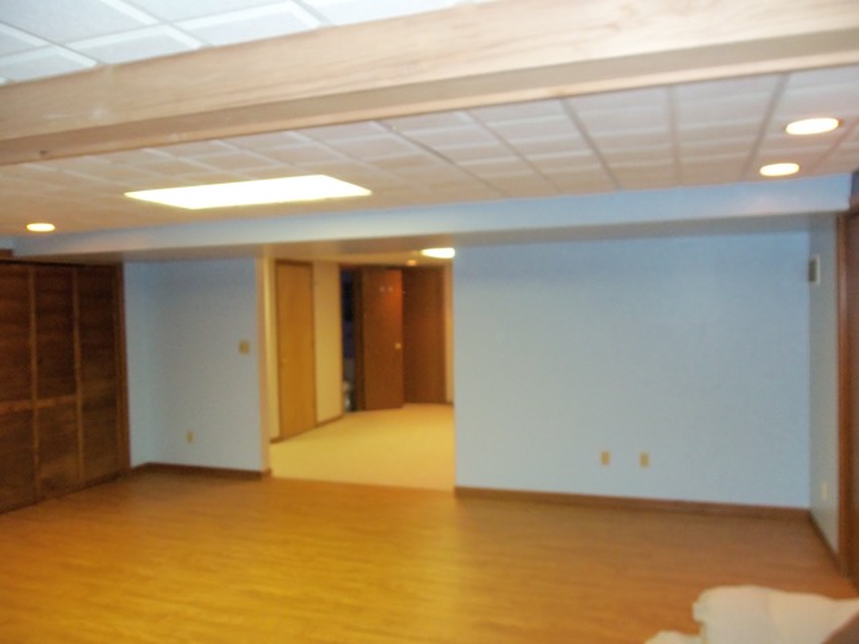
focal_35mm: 29
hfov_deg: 61.7
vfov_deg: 48.2
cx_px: 430
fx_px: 720
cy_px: 322
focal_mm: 5.2
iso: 200
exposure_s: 1/30
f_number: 3.4
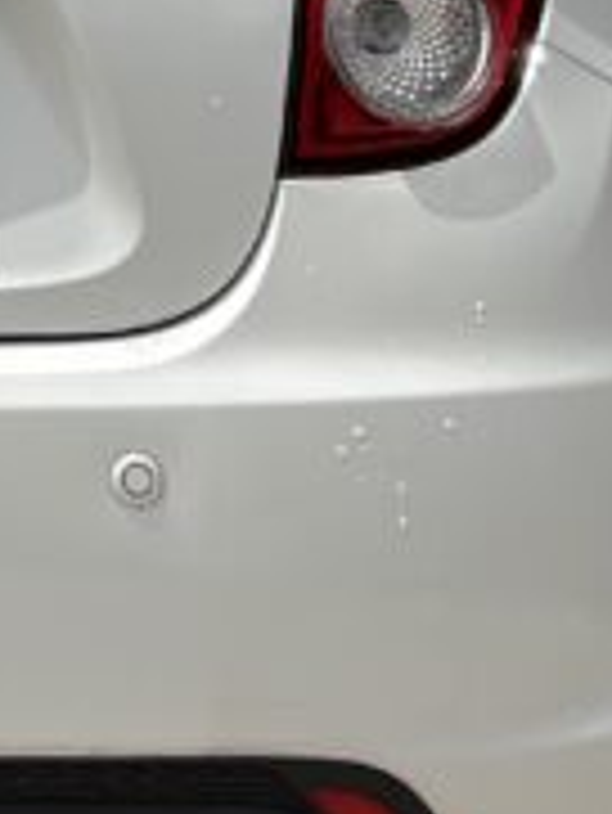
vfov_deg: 12.8
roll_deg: -0.5
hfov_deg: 9.6
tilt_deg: +5.7
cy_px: -346
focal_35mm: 147
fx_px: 3461
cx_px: -522
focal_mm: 5.96
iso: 50
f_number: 1.6
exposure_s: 1/8850
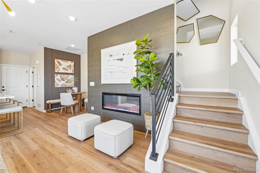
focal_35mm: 14
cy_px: 86
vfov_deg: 81.2
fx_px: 101
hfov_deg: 104.3
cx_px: 130
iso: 400
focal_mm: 14
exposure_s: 1/30
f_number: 8
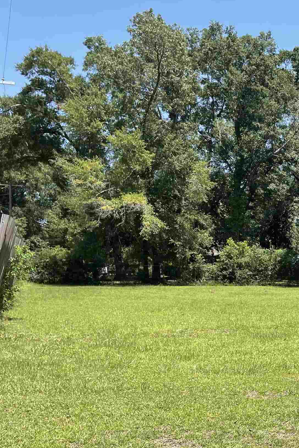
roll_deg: +1.1
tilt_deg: -0.1
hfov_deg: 23.3
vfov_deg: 38.5
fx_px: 635
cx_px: 396
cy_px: 289
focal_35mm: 51
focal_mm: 4.2
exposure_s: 1/1618
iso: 32
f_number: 1.6
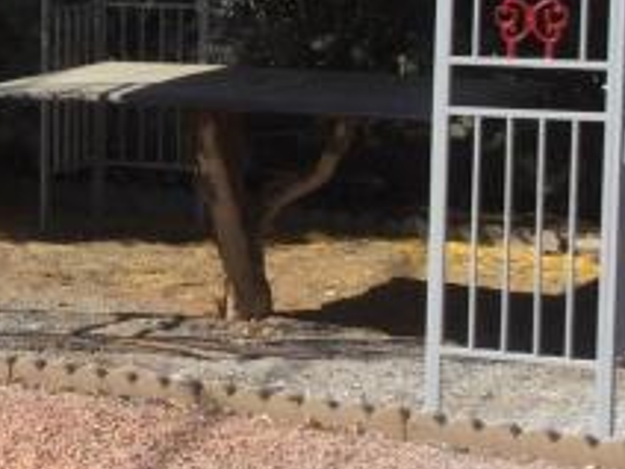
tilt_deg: -7.1
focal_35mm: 150
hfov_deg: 12.3
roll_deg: -1.1
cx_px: -410
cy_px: 159
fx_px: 2708
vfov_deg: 9.9
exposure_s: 1/1294
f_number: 2.4
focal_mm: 3.3
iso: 25
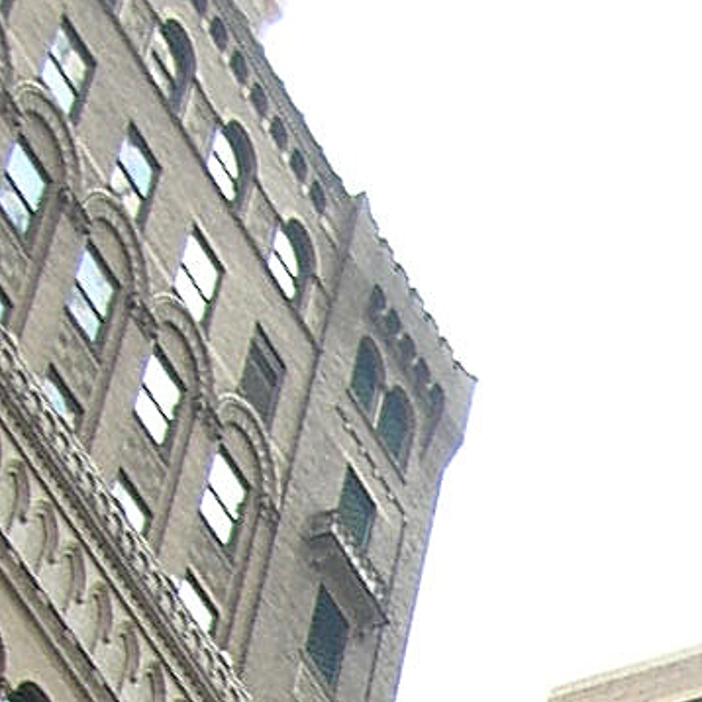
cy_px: 1610
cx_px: 1282
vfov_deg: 8.0
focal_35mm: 203
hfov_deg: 8.3
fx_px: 4658
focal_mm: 6
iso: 50
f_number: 2.7
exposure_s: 1/99.7
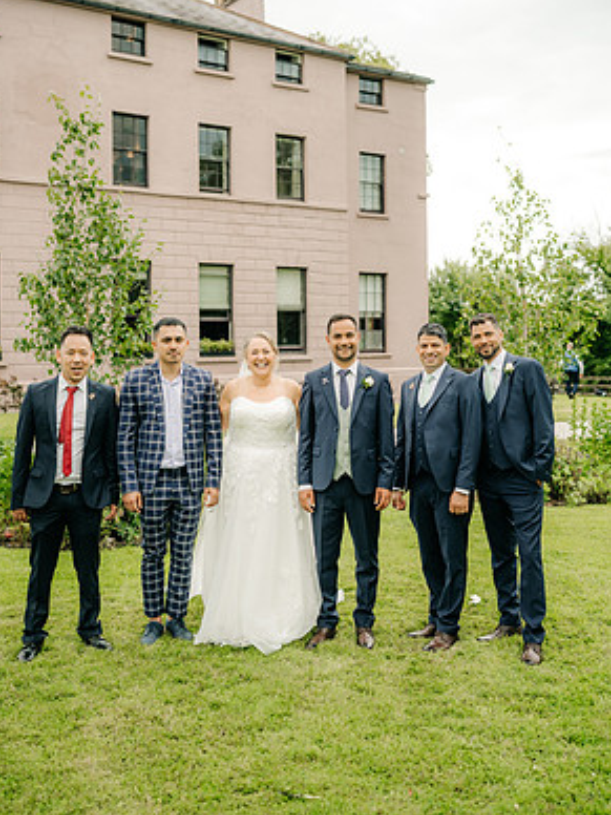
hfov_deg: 36.8
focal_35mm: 39
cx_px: 300
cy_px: 347
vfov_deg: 47.7
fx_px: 918
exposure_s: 1/500
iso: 100
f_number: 2.2
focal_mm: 35
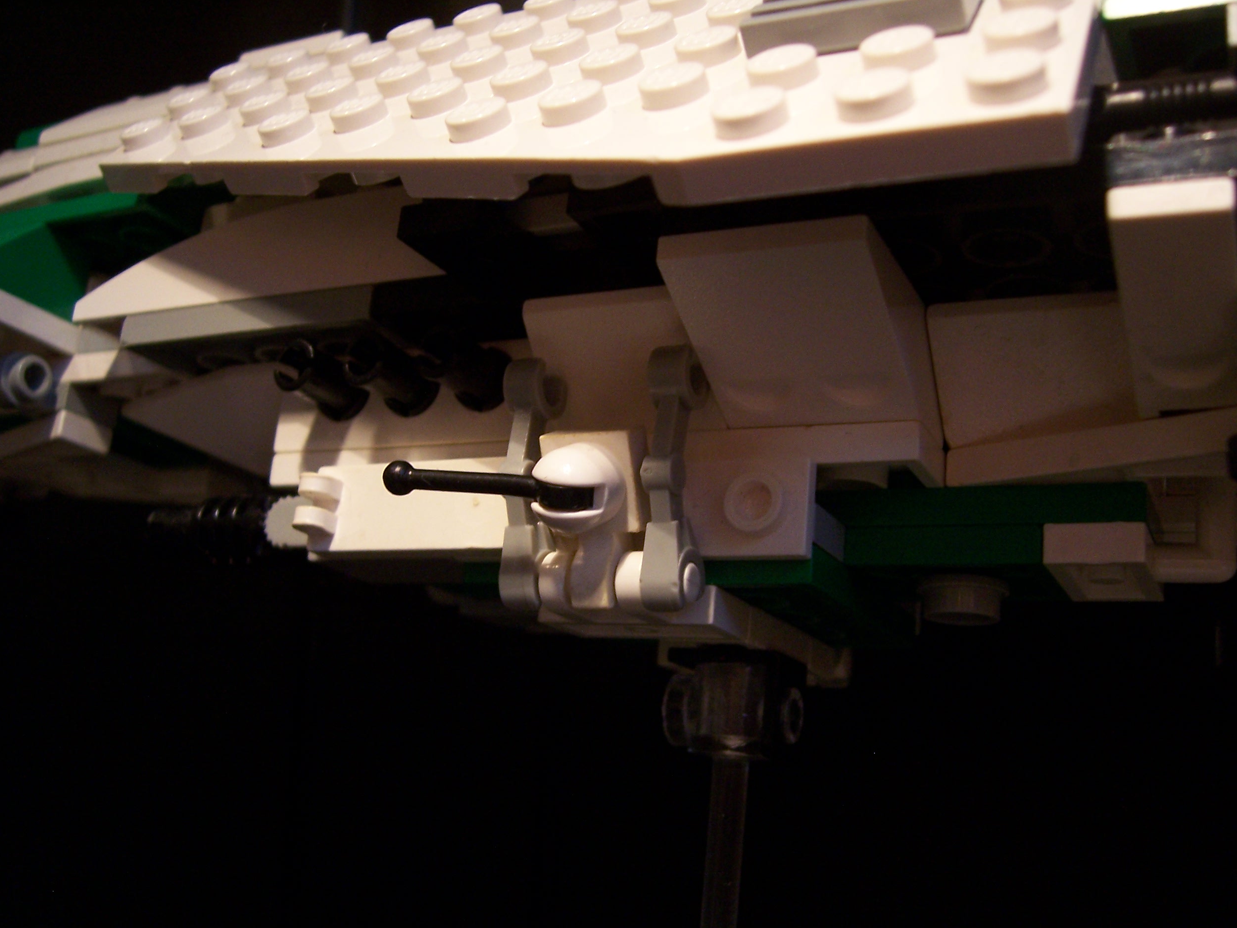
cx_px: 619
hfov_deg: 50.1
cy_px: 475
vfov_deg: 38.7
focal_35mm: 37
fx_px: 1322
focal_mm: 6
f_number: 3
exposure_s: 1/20
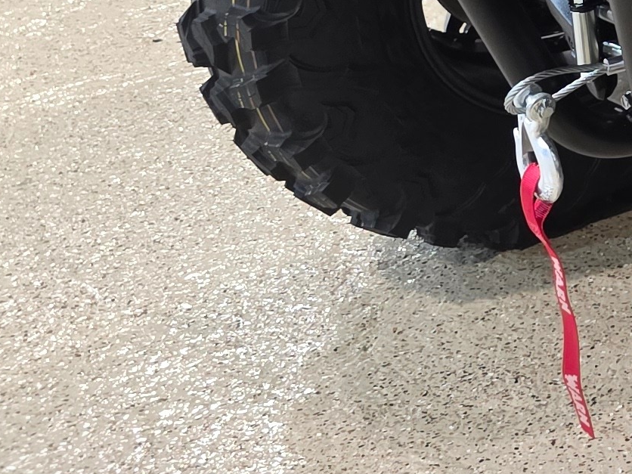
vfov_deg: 12.7
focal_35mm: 110
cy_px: -271
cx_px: 1418
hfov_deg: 13.8
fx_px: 2008
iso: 400
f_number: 1.7
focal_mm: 6.3
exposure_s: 1/120
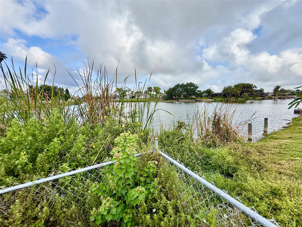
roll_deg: +0.2
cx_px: 151
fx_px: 122
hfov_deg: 102.1
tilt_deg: -6.6
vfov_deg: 85.7
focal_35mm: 14
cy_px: 114
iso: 50
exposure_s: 1/970
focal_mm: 2.22
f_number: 2.2
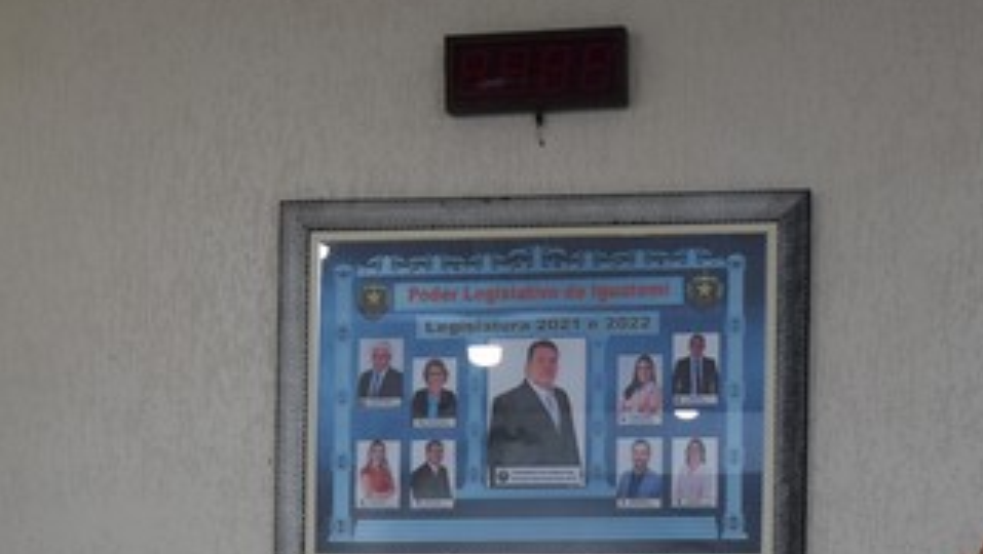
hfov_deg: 18.7
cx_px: 456
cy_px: 748
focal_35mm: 114
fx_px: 2980
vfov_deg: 10.4
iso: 400
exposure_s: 1/60
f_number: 4
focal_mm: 31
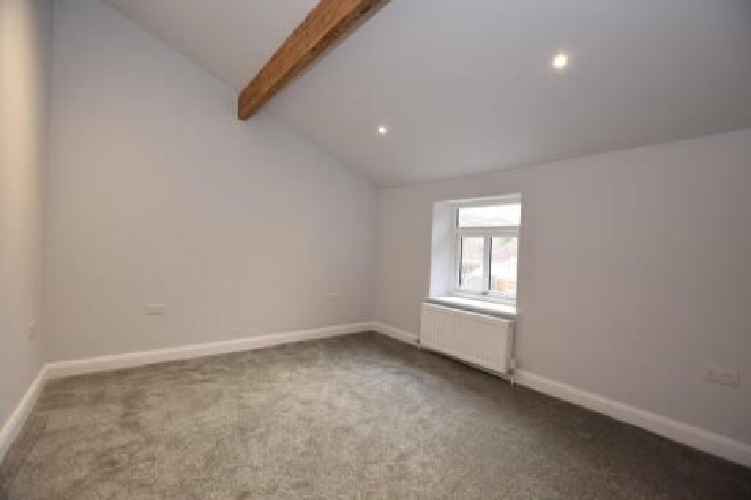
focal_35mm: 15
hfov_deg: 100.4
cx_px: 376
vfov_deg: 77.3
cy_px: 250
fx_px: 313
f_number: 3.5
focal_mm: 10
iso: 500
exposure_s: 1/60
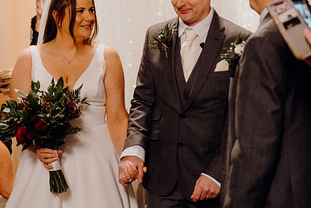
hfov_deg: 21.9
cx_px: 140
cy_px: 91
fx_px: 803
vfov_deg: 14.7
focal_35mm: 93
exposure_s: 1/160
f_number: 3.5
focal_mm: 62
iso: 4000
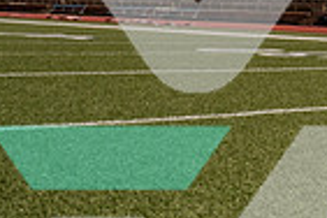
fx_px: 972
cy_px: -35
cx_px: 580
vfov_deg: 12.5
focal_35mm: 107
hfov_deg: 16.2
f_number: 8
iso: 100
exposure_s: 1/250
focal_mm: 24
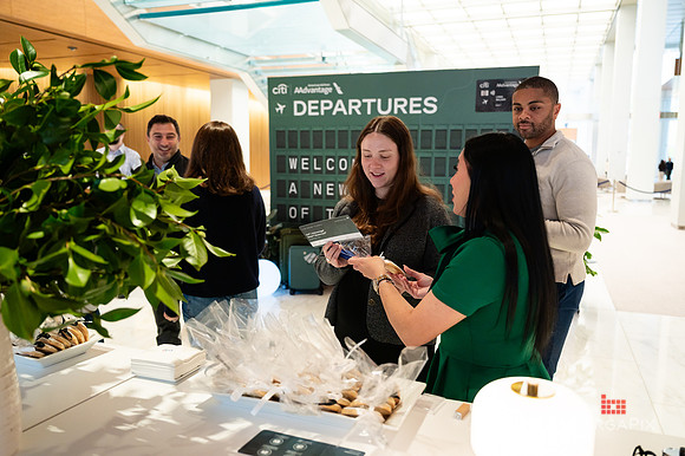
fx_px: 559
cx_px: 348
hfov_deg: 63.0
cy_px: 225
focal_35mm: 29
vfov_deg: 44.4
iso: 640
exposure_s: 1/160
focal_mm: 28
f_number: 3.2
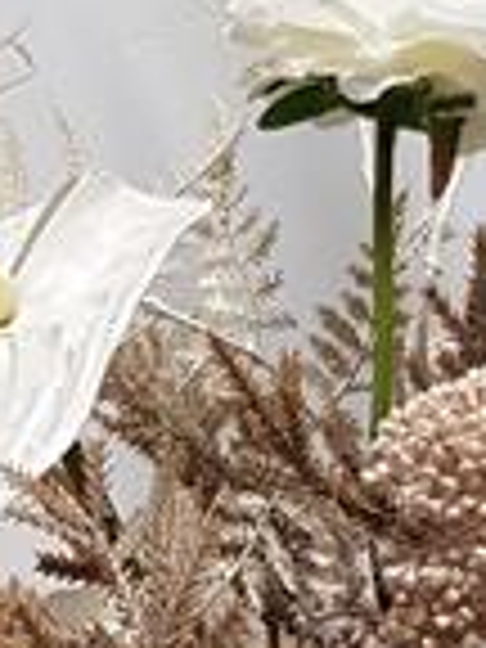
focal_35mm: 145
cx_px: 234
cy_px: 572
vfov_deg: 13.5
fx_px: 2714
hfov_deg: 10.2
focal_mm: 4.3
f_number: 1.7
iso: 160
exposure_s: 1/50
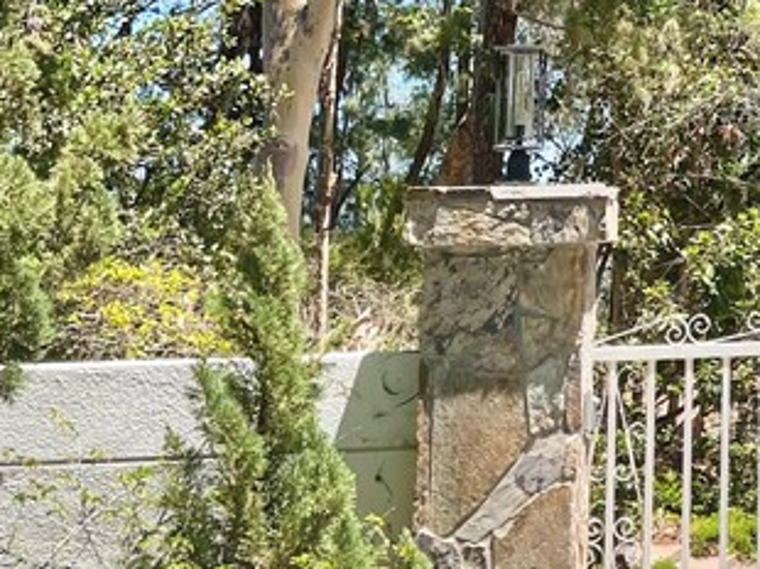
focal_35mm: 86
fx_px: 1887
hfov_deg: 19.5
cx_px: 1169
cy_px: -27
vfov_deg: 16.7
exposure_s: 1/1493
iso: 32
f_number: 1.6
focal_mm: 5.1
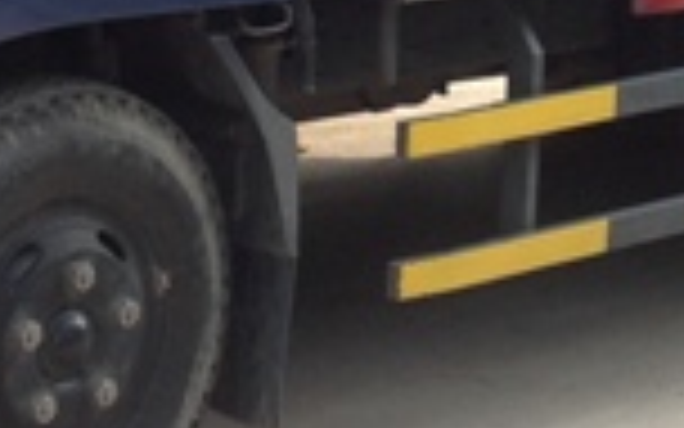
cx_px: 436
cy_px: -304
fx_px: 3057
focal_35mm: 164
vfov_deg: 7.8
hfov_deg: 12.8
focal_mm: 4.28
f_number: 2.4
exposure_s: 1/438
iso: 50
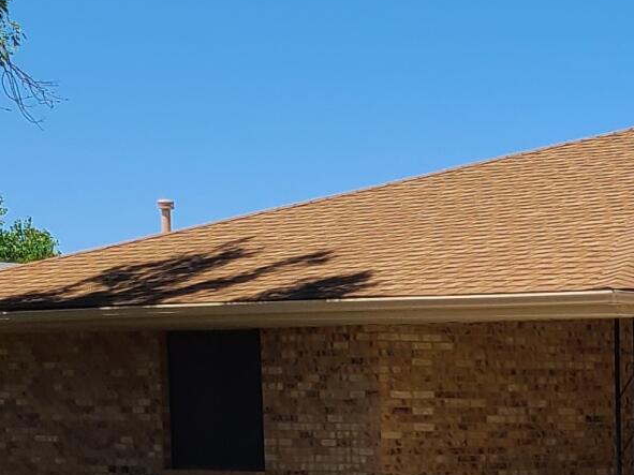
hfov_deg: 12.4
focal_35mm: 132
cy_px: 573
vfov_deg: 11.0
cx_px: 1419
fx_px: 2417
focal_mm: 5.4
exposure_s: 1/2664
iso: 40
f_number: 1.8
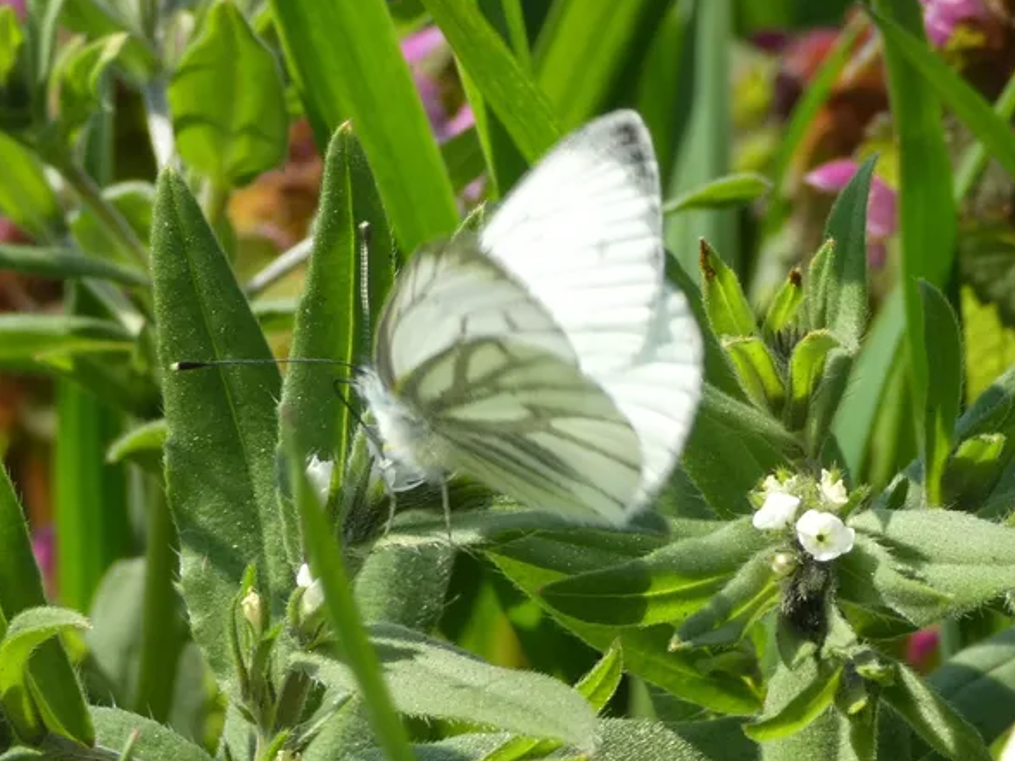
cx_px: 547
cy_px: 362
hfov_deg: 14.5
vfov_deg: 10.9
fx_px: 3988
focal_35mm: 136
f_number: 5.2
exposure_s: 1/100
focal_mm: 22.4
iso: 80
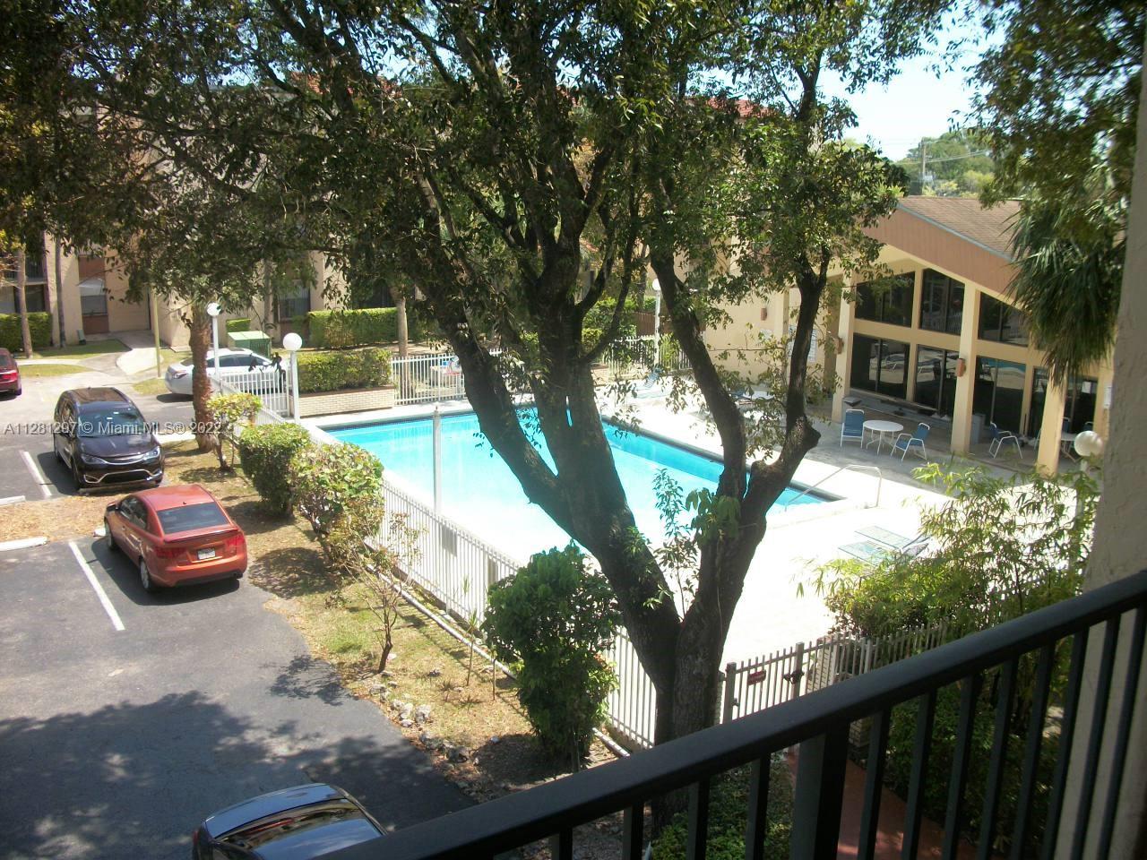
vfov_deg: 44.2
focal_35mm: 32
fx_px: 1060
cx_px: 574
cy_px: 430
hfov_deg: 56.8
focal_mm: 5.7
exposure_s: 1/80
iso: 80
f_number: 8.8
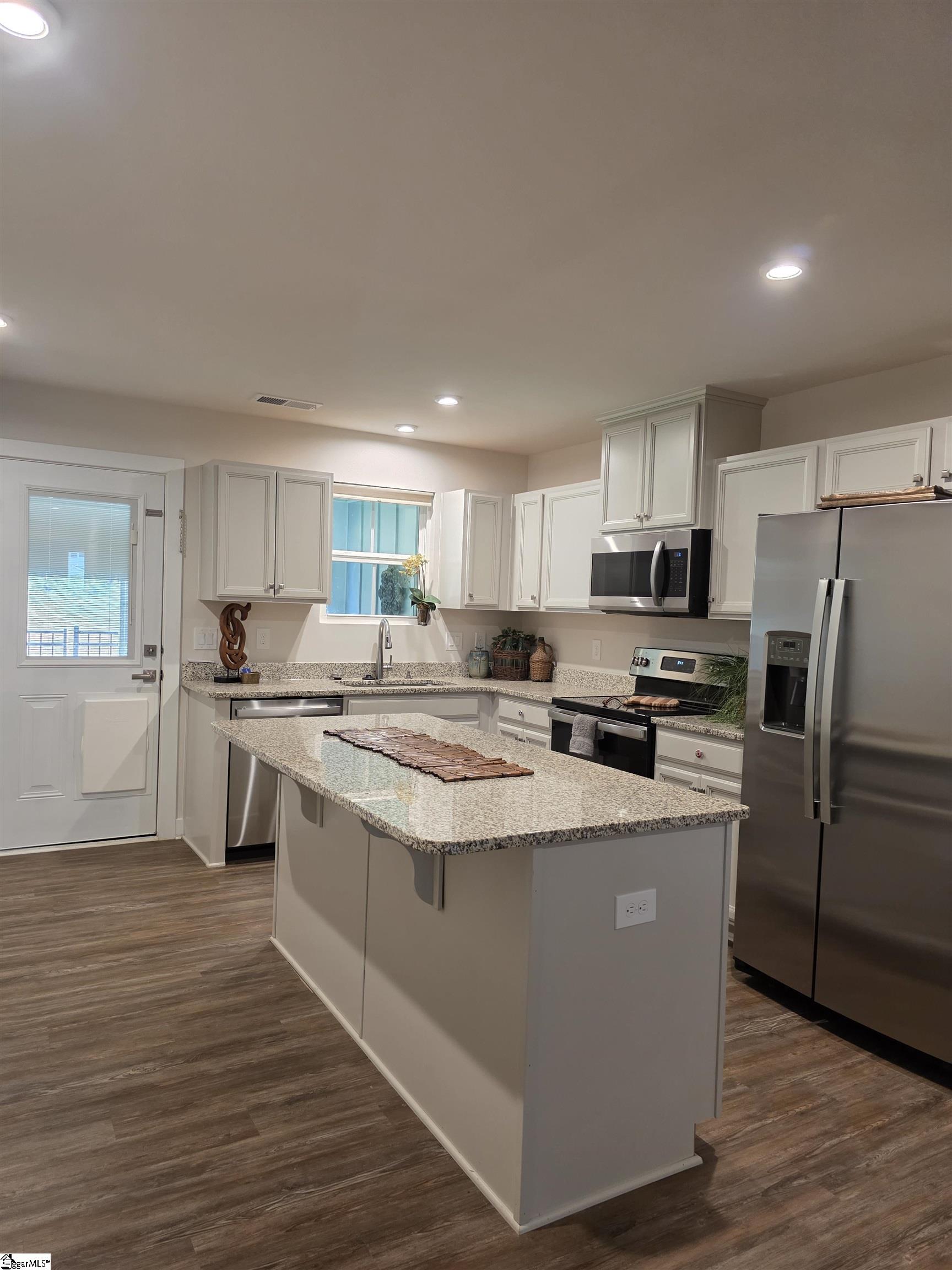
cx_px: 476
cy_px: 635
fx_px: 843
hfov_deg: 58.9
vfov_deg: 73.9
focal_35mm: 23
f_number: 1.7
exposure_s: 1/120
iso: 500
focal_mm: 6.3
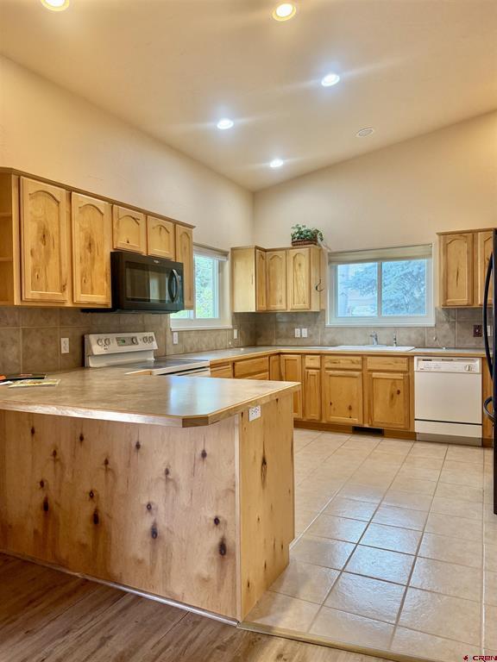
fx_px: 459
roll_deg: +0.2
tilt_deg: -1.8
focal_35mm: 24
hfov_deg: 56.8
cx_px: 248
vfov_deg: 71.6
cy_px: 331
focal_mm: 6.76
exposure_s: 1/123
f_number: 1.78
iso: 200
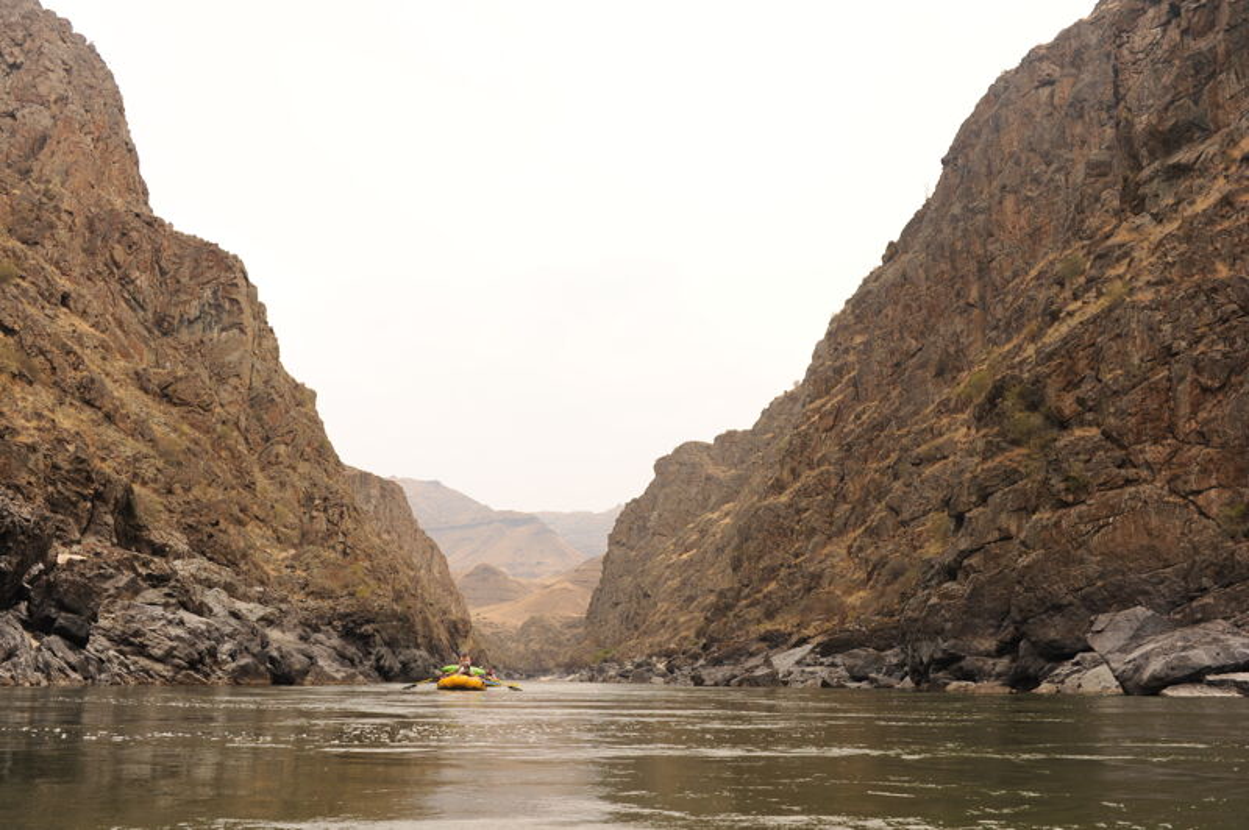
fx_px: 1213
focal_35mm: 35
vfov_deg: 37.8
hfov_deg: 54.5
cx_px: 624
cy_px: 415
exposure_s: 1/500
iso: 320
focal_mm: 35
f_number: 6.3
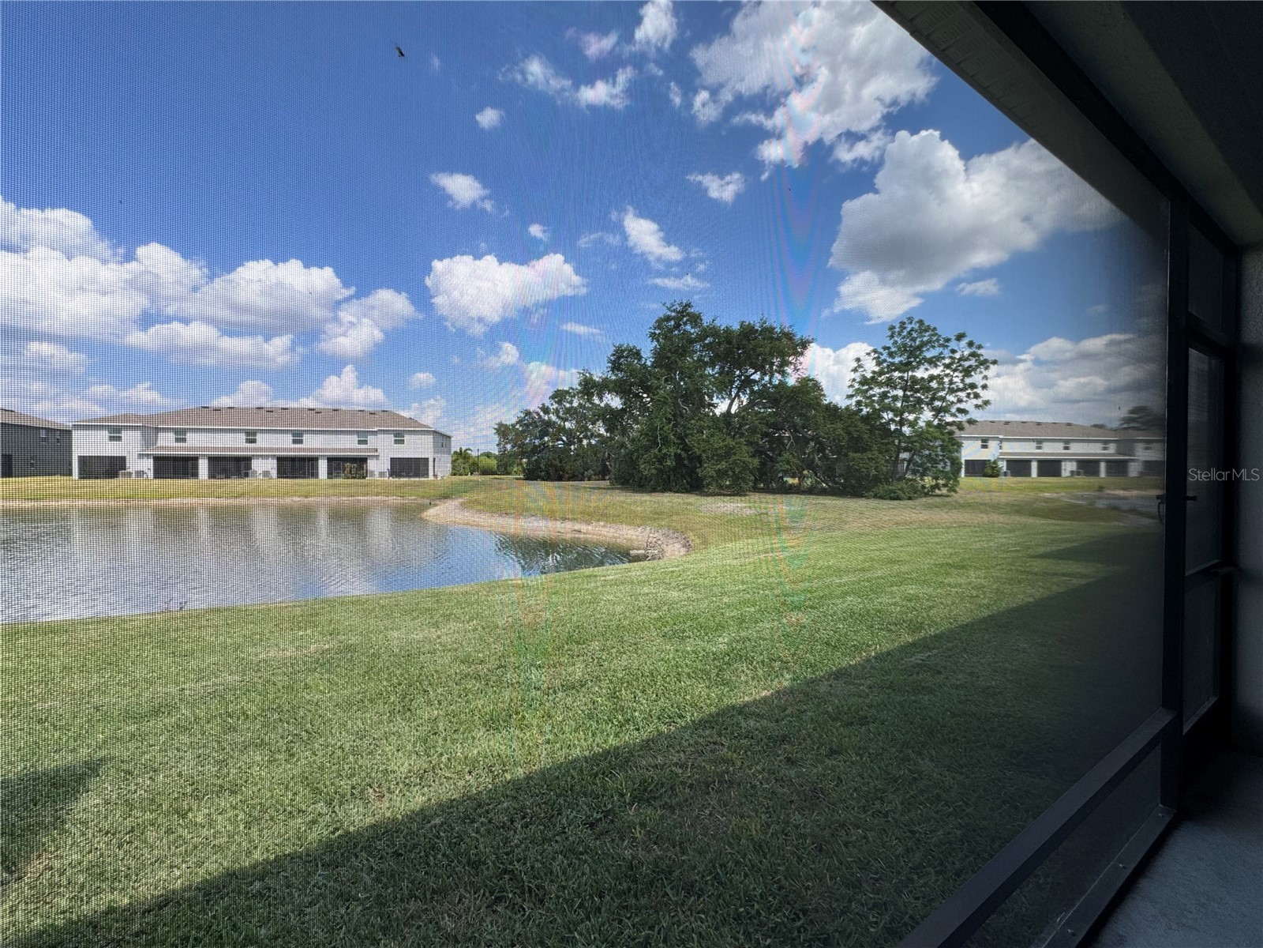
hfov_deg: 102.1
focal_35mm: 14
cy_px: 474
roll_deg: -0.5
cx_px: 632
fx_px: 511
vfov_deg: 85.7
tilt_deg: -1.0
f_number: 2.2
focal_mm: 2.22
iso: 50
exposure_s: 1/889
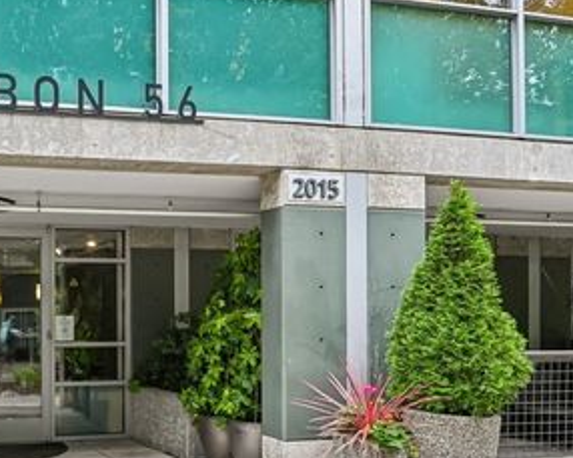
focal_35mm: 42
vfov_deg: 35.2
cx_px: 2
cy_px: 319
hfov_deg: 38.9
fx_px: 713
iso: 400
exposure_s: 1/25
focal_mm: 20
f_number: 8
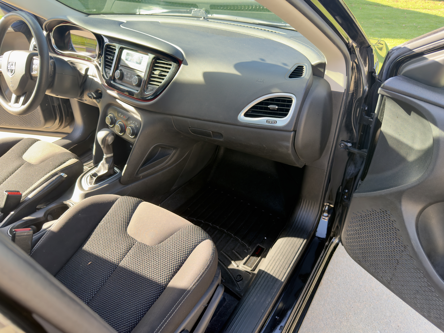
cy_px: 166
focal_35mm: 24
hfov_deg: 71.6
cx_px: 222
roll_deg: +0.5
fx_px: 308
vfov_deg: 56.8
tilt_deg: -34.7
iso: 64
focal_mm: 6.76
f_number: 1.78
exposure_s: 1/173
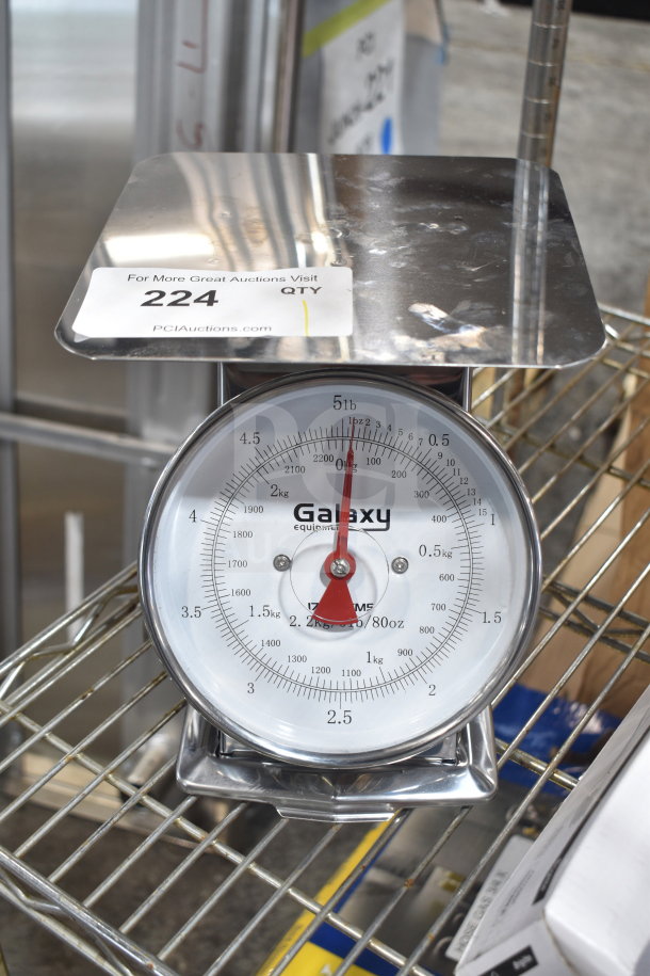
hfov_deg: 30.8
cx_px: 325
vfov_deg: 45.0
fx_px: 1178
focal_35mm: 44
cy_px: 488
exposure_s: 1/50
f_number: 4.2
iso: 400
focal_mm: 29
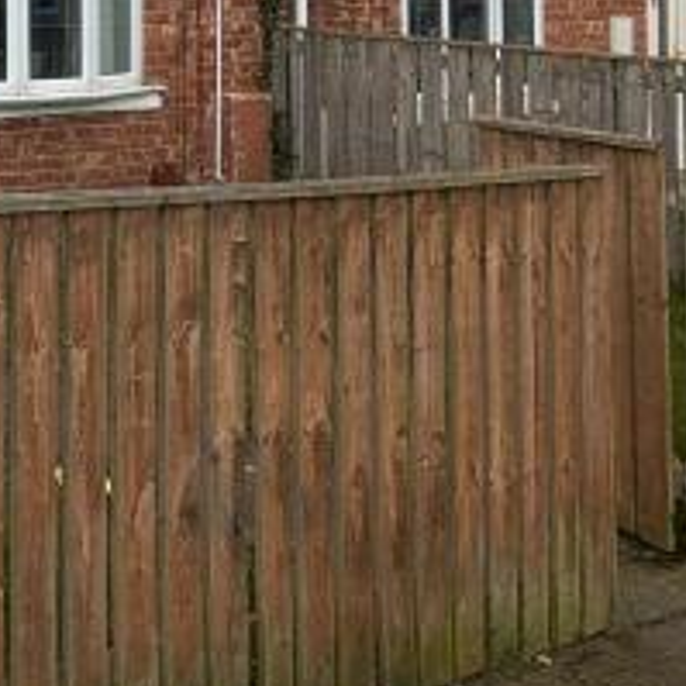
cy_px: -88
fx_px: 1637
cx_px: -603
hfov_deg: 18.0
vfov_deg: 22.2
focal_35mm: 73
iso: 50
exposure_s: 1/474
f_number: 2.2
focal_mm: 2.35
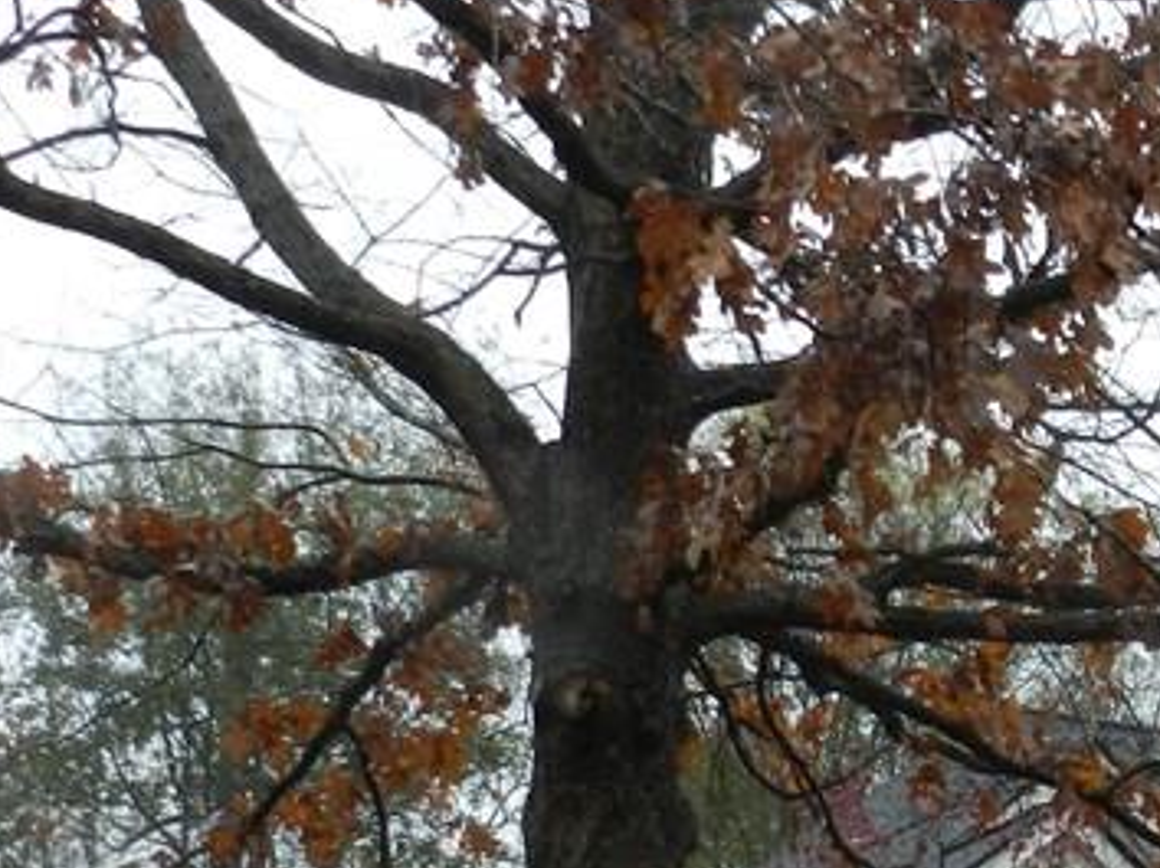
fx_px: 3684
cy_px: 999
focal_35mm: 110
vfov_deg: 13.1
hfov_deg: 17.2
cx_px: 1347
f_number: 4
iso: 200
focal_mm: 6.7
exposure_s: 1/30
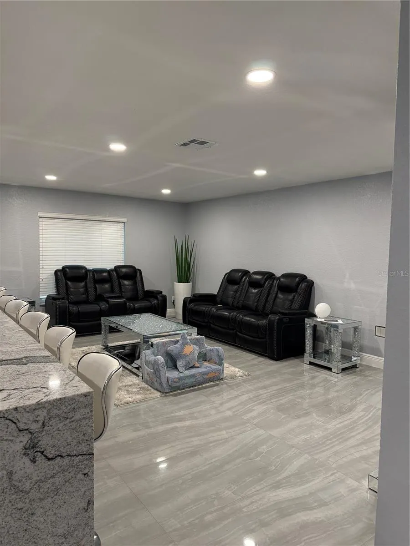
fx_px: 379
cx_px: 205
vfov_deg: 71.6
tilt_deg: -3.5
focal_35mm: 24
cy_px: 273
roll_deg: +0.2
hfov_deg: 56.8
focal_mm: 6.76
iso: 400
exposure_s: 1/120
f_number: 1.78
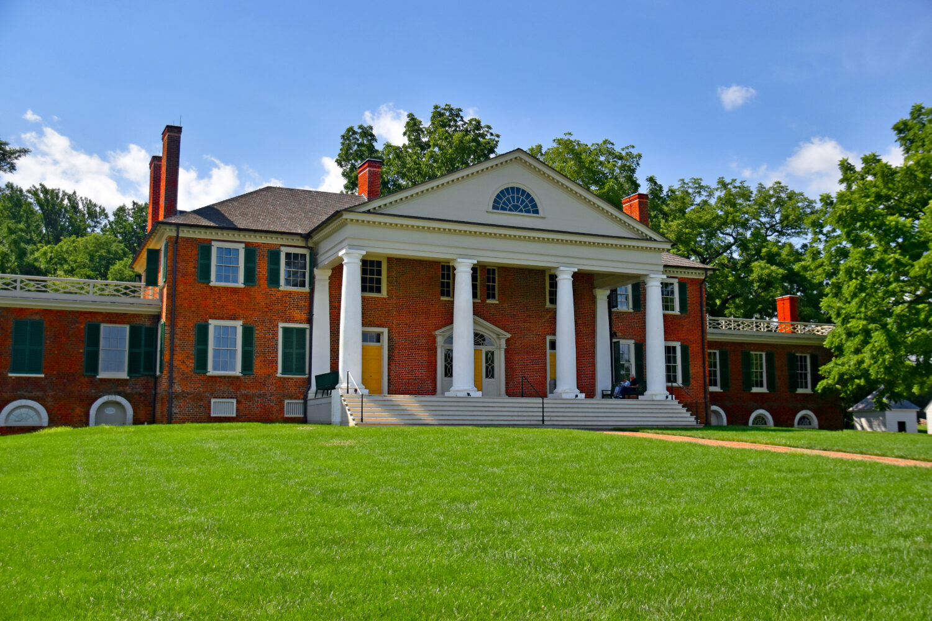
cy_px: 310
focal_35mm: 38
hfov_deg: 51.3
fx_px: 971
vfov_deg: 35.5
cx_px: 466
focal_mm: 25
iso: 320
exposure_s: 1/4000
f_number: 4
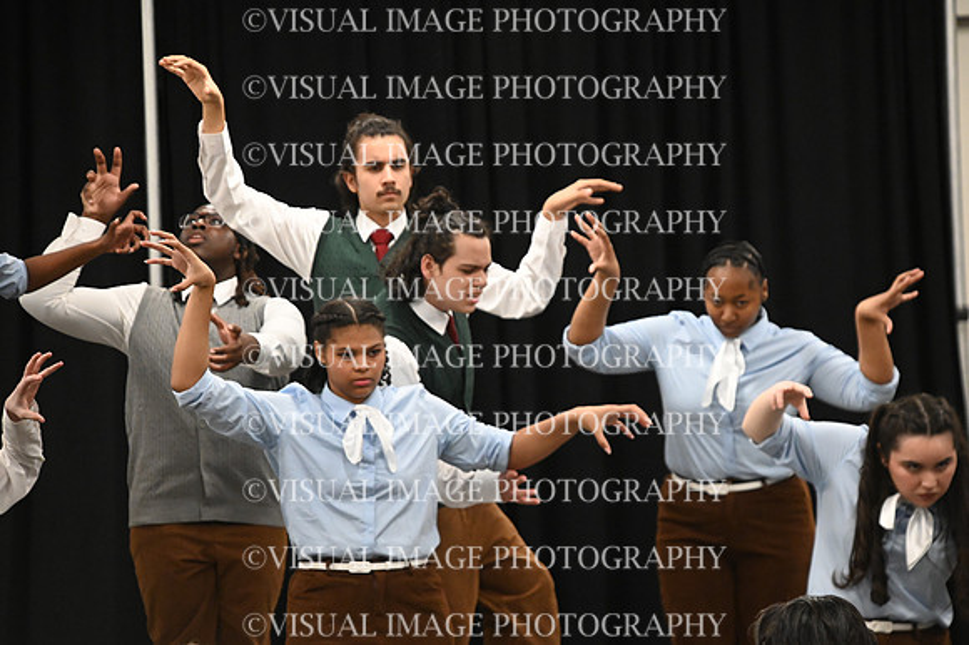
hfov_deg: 7.6
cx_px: 484
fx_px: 7263
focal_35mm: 270
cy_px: 322
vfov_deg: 5.1
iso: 10000
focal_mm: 270
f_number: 6
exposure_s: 1/250
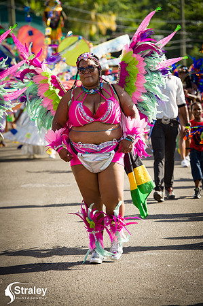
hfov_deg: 8.6
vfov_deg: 12.9
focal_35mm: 160
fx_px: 1356
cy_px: 153
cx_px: 102
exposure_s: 1/200
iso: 100
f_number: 6.3
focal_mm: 160
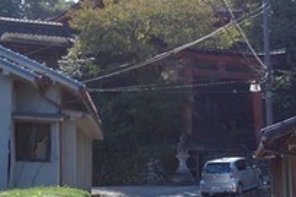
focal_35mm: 86
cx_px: 232
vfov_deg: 15.9
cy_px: 64
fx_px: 707
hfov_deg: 23.3
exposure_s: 1/250
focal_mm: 14.4
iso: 160
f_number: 5.6
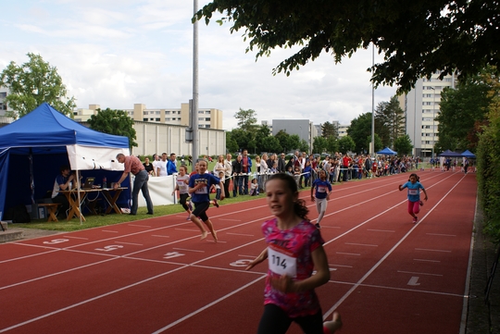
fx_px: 500
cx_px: 250
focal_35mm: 36
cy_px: 167
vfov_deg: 36.9
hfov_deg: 53.1
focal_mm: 24
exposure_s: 1/200
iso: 100
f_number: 6.3
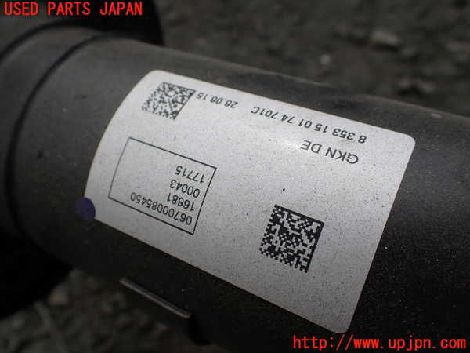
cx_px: 235
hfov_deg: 60.0
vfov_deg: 46.8
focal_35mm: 30
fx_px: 407
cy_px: 176
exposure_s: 1/160
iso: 100
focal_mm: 5.4
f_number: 9
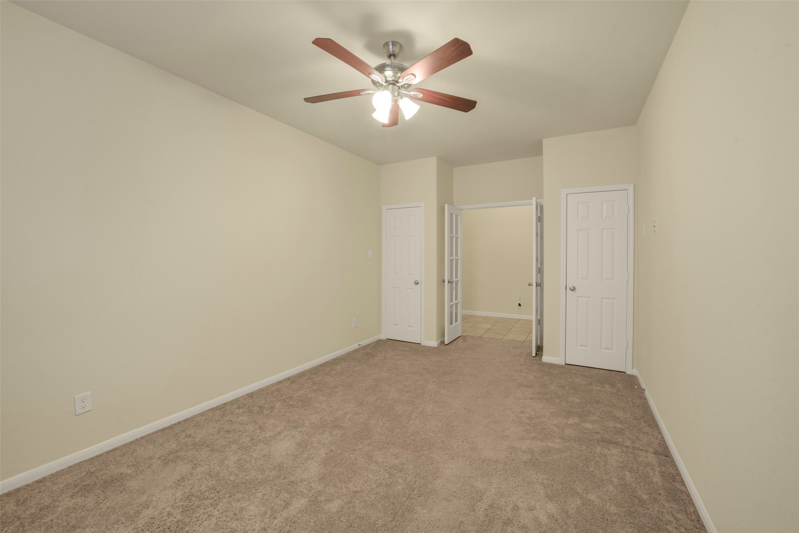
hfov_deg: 104.2
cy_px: 266
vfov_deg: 81.2
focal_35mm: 14
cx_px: 400
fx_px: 311
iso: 500
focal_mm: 14
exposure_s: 1/8
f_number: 11
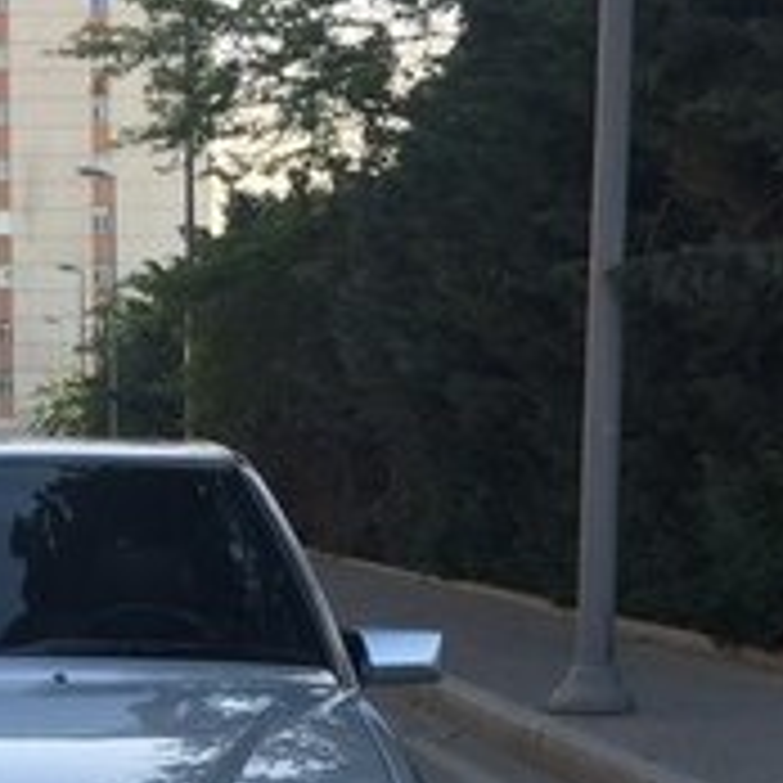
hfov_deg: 17.5
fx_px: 2482
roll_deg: +2.0
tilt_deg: -11.4
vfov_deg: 17.0
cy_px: 988
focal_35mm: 97
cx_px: 18
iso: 32
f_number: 2.2
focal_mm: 4.15
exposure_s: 1/196
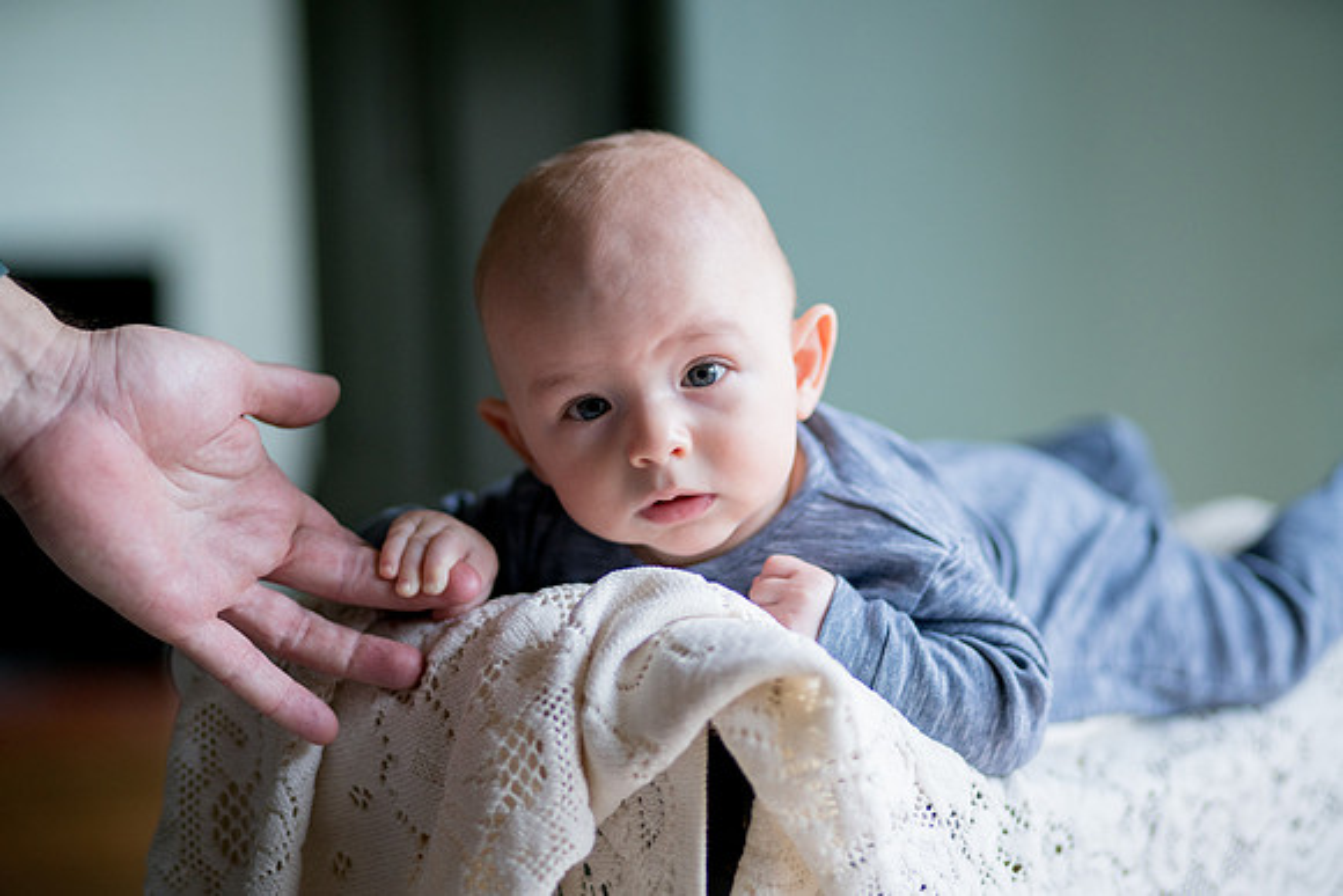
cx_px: 672
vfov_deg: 16.1
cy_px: 448
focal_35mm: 85
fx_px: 3172
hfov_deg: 23.9
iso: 1250
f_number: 1.8
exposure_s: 1/320
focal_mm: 85
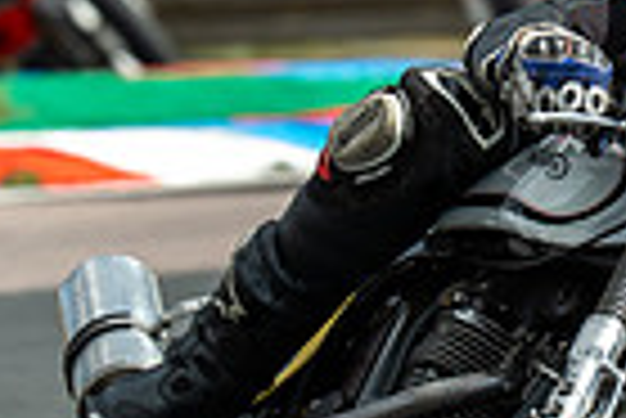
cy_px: 205
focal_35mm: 1941
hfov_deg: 1.1
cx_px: 637
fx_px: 33787
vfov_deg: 0.7
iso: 125
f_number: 9
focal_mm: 400
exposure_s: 1/320
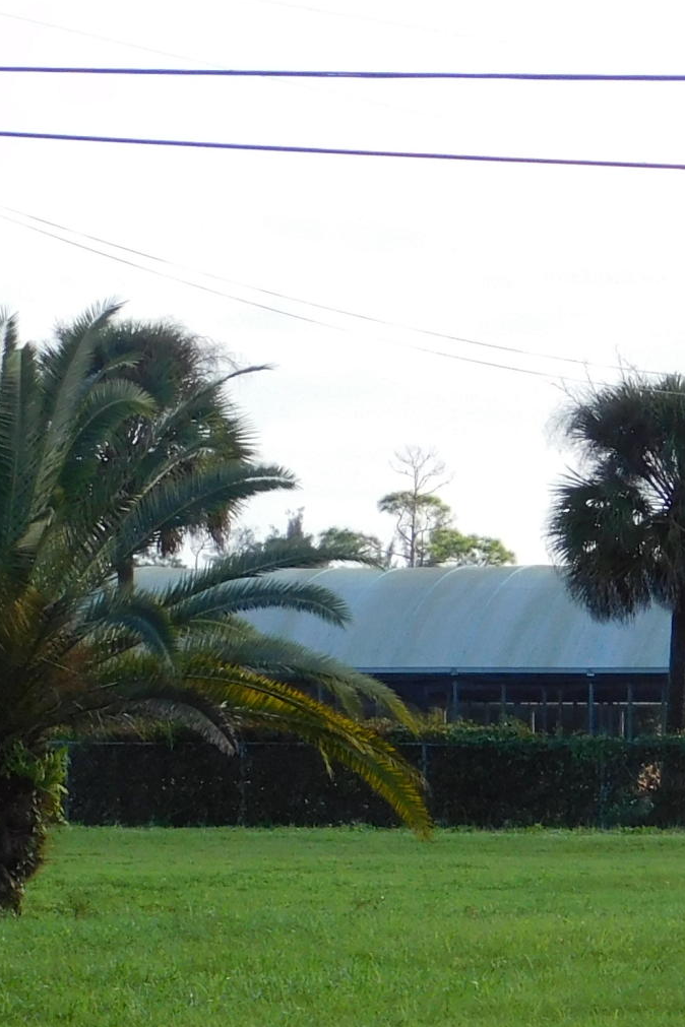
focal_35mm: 247
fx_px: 7049
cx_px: 1373
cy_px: 1057
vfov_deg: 8.3
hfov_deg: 5.4
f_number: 4.4
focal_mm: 14.2
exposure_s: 1/320
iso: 125
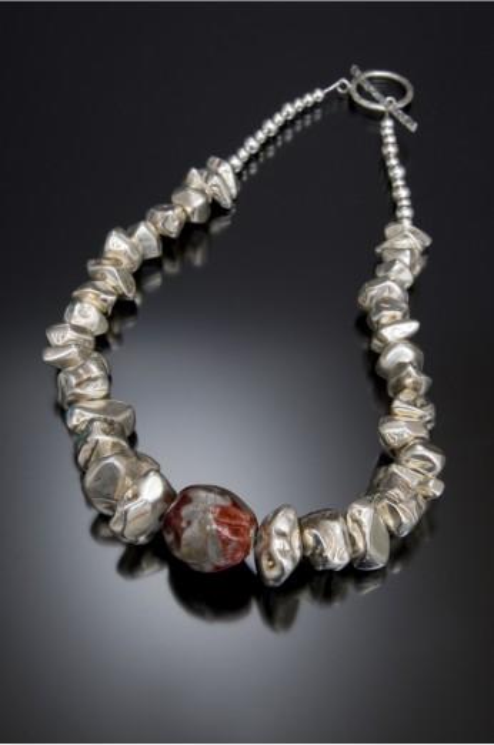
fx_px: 1033
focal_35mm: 50
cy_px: 372
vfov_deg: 39.7
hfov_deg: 26.9
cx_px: 247
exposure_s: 1/60
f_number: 16
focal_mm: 50
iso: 200
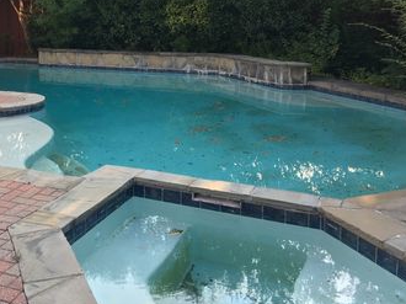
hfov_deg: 41.9
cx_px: 108
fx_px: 516
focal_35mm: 44
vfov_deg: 32.4
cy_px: 87
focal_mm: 4.15
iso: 25
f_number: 2.2
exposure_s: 1/120
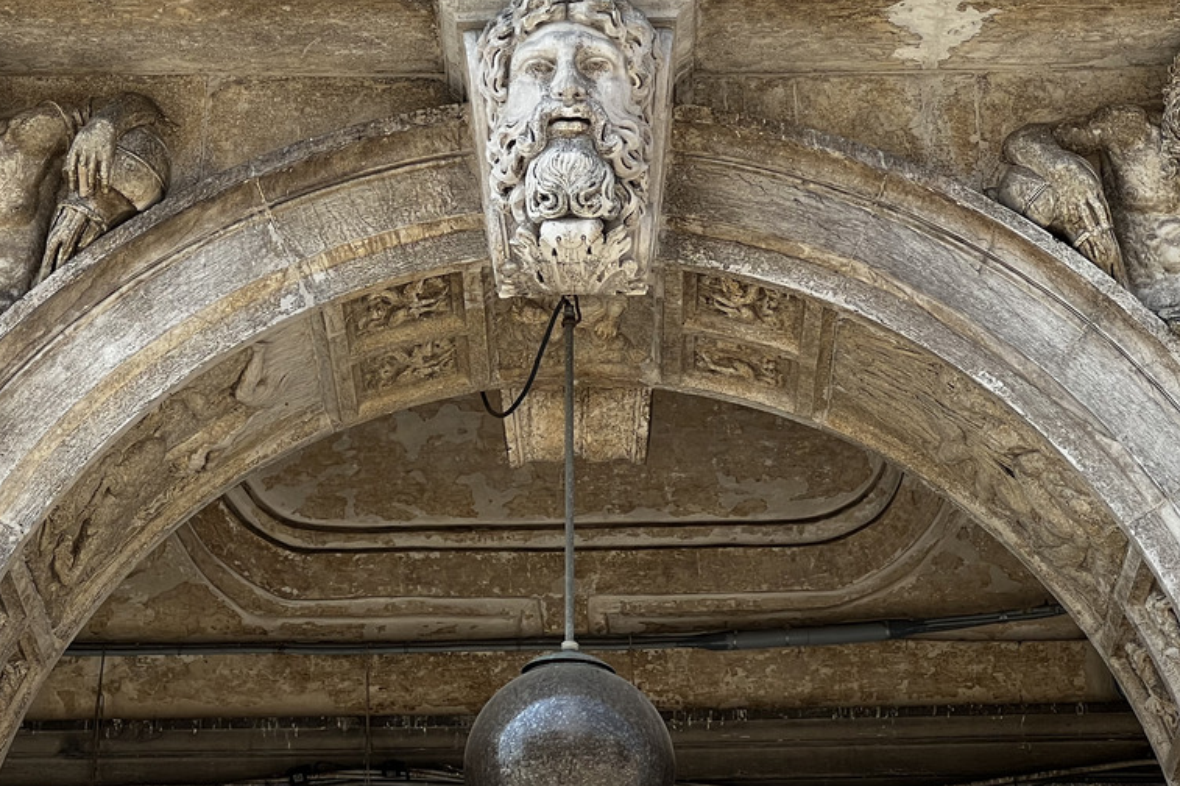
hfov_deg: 16.1
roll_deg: +1.5
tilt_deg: +23.3
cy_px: 483
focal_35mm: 127
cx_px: 588
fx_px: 4161
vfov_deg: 10.8
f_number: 2.8
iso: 32
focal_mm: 9
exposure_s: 1/319
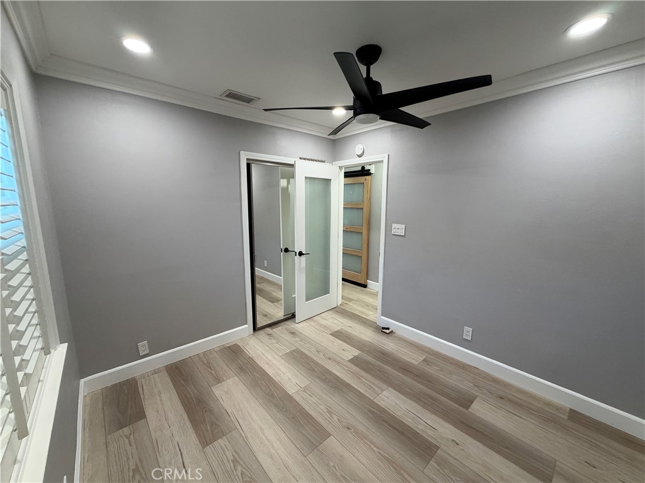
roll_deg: -0.4
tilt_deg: -9.4
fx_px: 261
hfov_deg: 102.1
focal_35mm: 14
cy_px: 242
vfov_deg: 85.7
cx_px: 322
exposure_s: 1/120
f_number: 2.2
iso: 250
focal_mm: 2.22
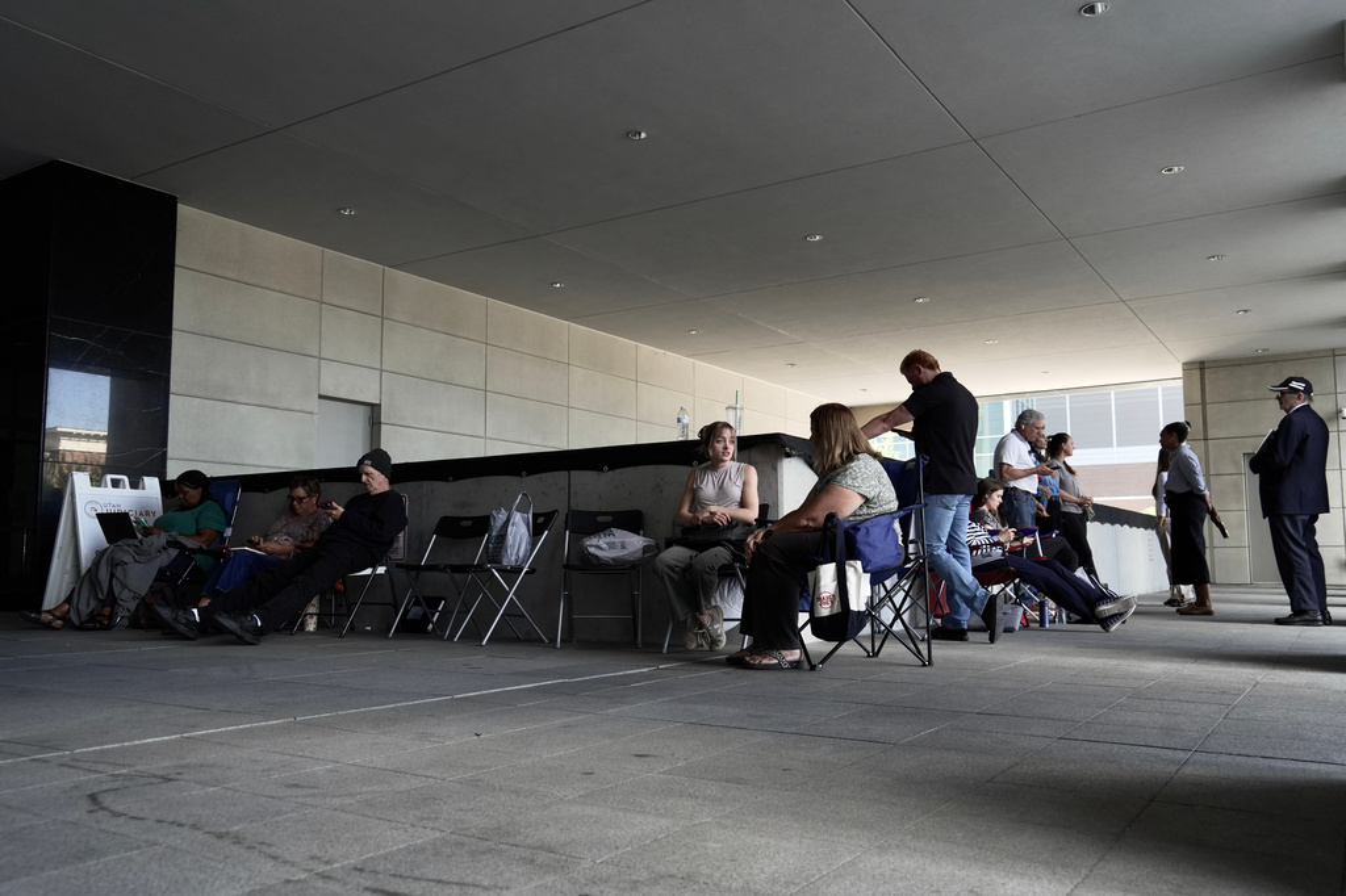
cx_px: 673
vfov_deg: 47.9
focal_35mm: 27
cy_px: 448
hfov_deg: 67.4
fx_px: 1009
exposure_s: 1/320
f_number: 5.6
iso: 1000
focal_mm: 27
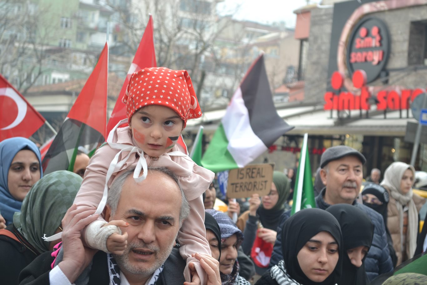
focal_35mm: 82
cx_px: 214
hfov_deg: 24.6
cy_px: 142
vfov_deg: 16.5
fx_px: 978
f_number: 5.6
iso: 125
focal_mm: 55
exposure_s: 1/125
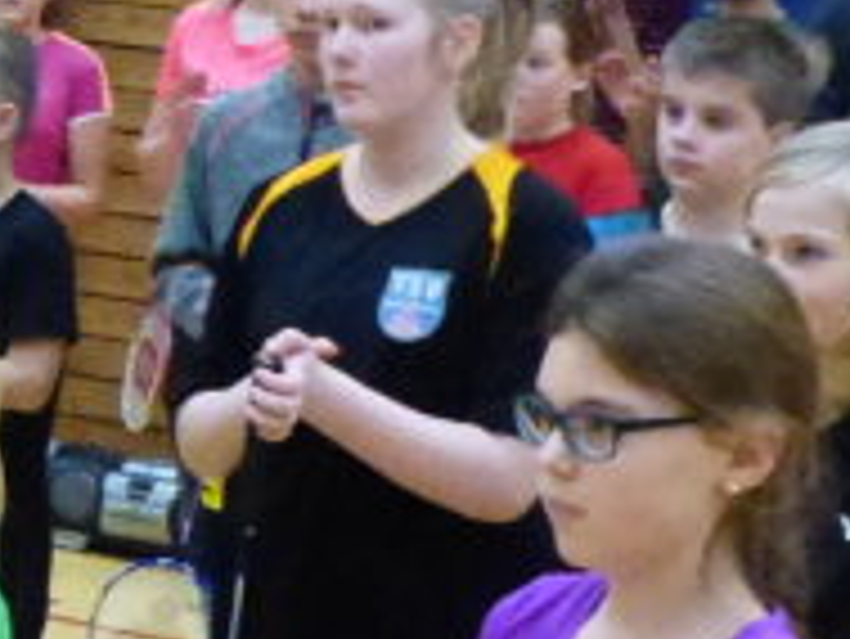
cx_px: -778
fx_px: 4128
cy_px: 333
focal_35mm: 168
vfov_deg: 8.8
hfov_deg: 10.9
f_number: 4
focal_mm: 5.6
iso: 1600
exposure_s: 1/125
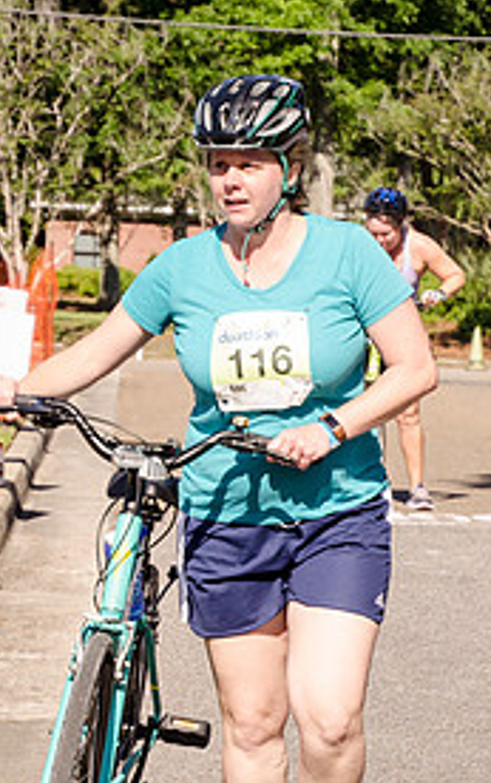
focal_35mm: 154
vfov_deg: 13.6
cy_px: 460
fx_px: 3290
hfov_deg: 8.5
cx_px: 170
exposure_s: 1/2500
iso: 640
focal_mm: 62
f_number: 5
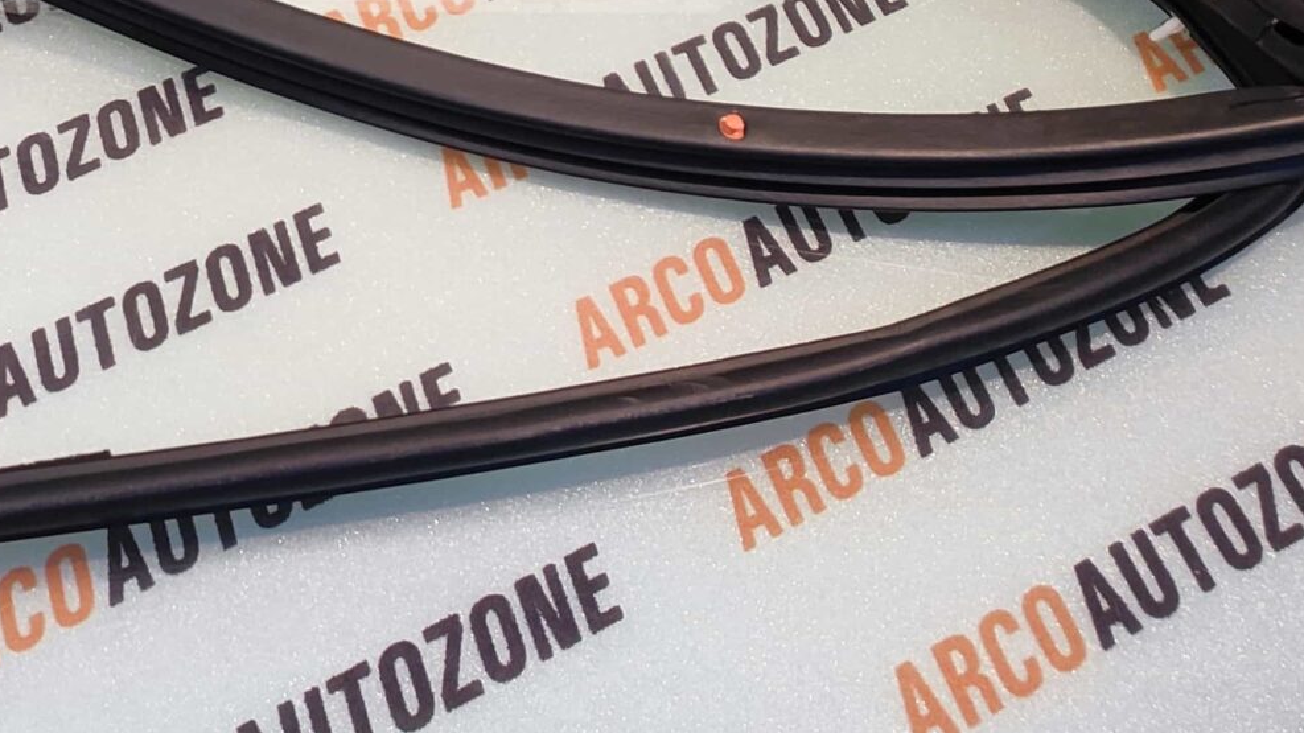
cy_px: -304
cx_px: -248
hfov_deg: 34.6
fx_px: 1660
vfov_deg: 21.6
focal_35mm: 48
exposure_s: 1/50
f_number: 1.79
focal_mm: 4.74
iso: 293
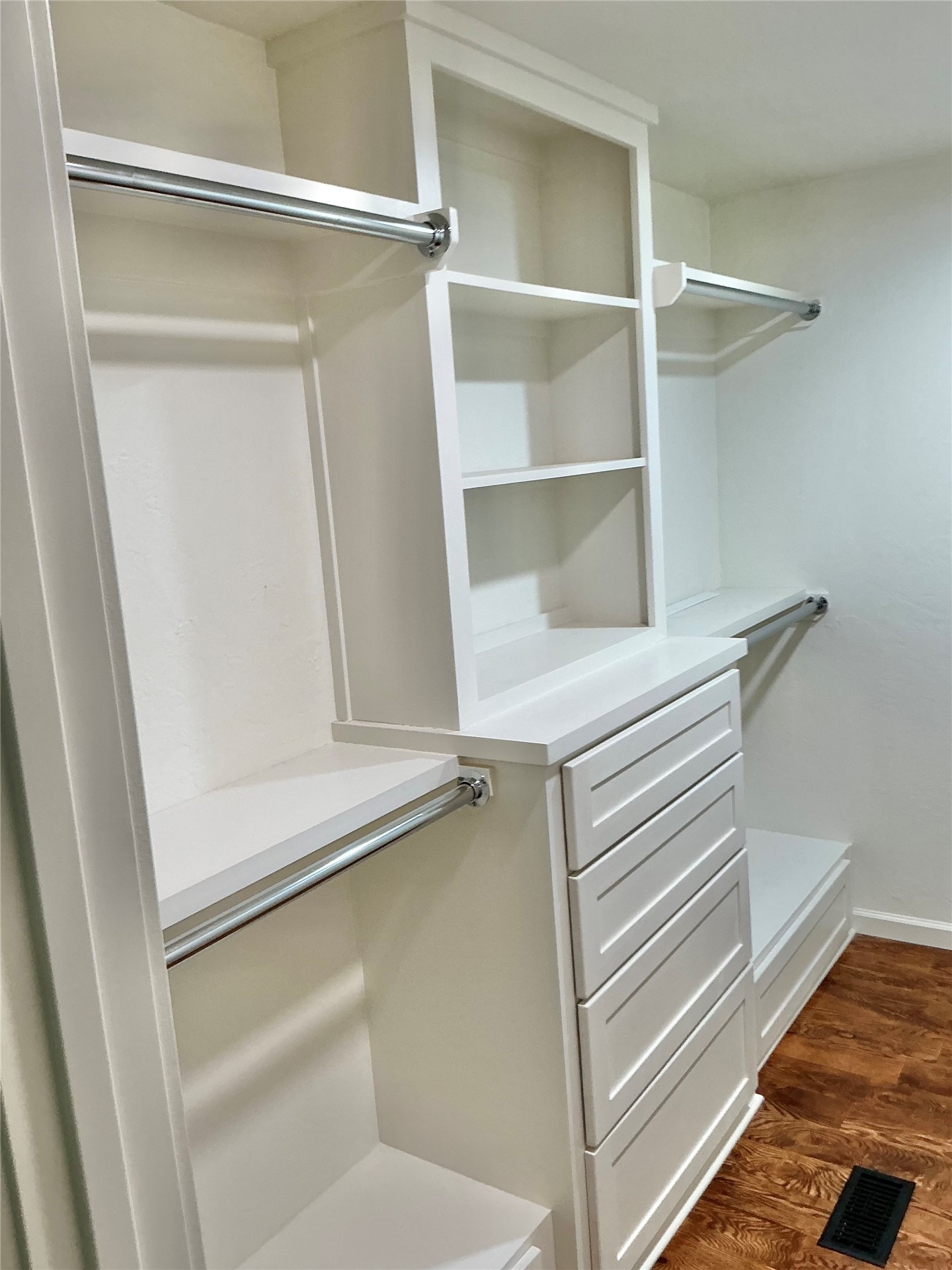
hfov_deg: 48.2
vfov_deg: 61.7
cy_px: 635
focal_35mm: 29
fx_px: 1063
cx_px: 476
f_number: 1.8
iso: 50
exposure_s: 1/60
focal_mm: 3
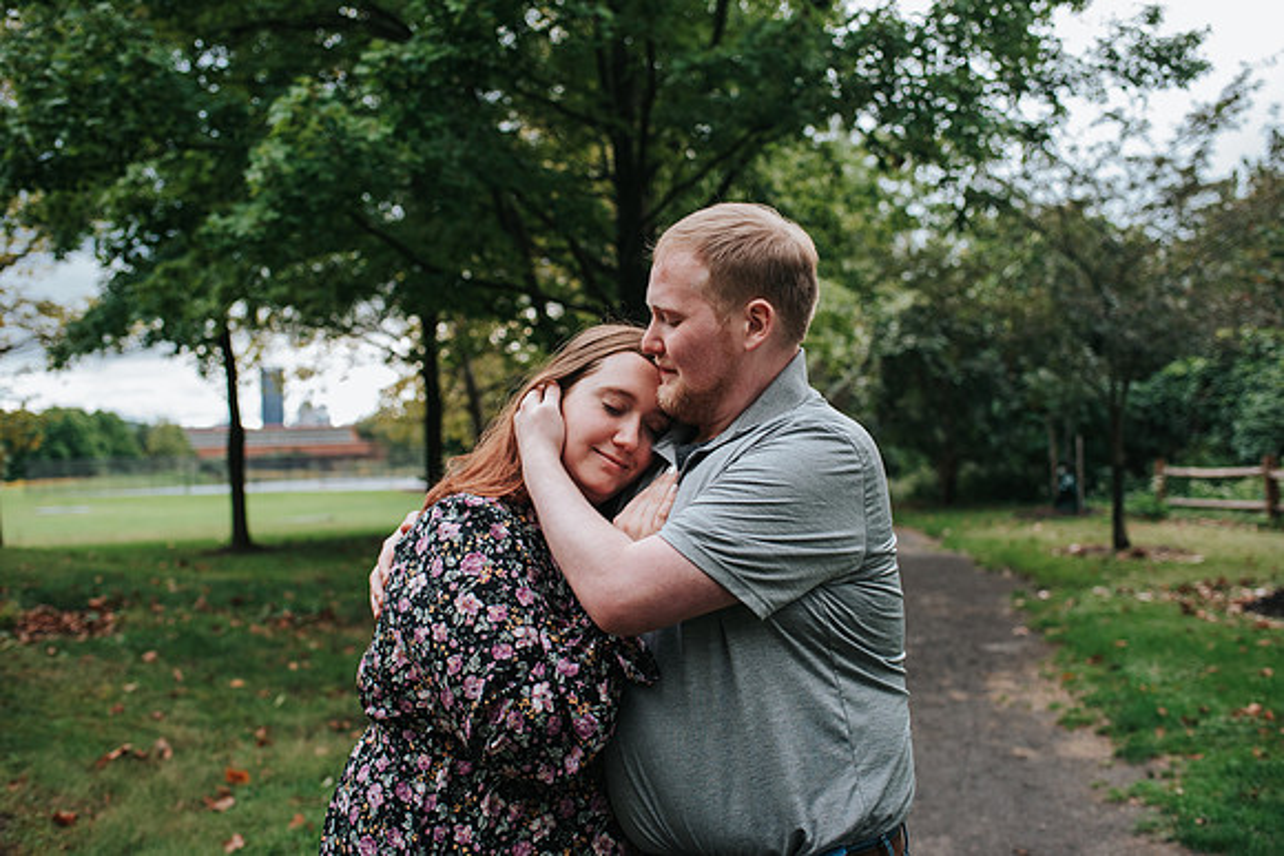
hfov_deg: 54.4
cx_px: 642
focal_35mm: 35
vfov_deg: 37.9
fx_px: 1249
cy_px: 428
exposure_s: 1/400
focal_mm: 35
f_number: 3.2
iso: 900
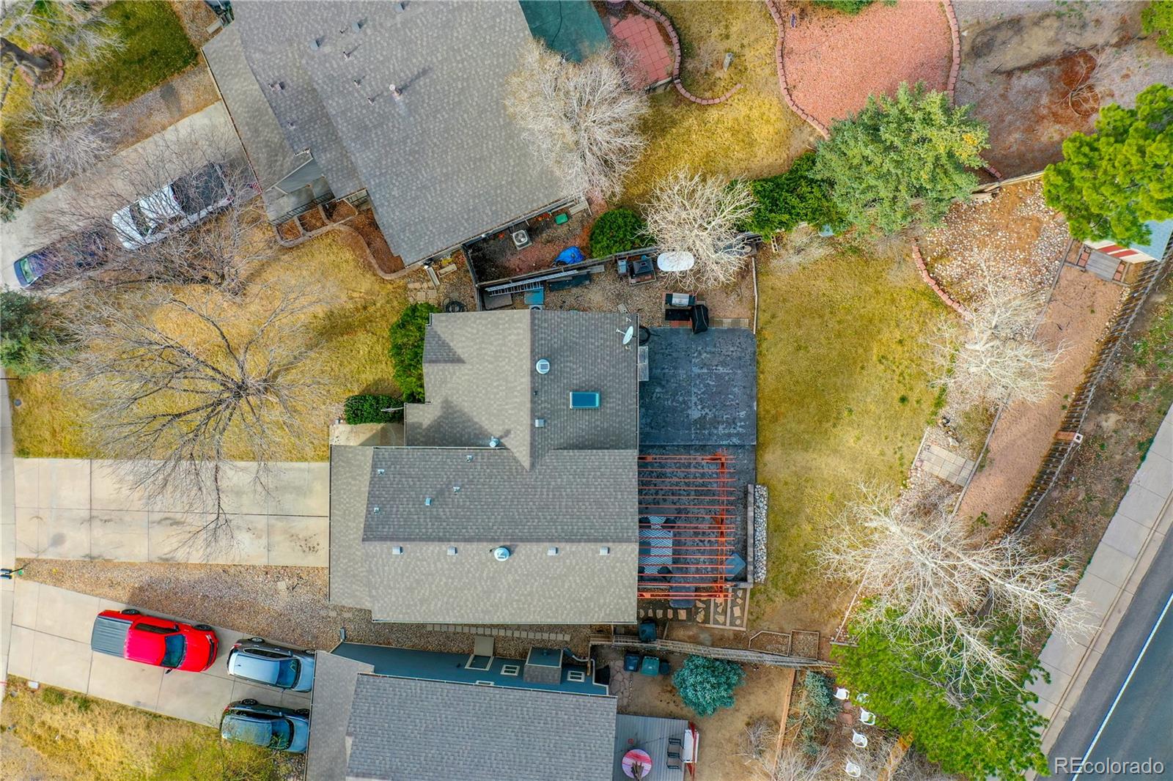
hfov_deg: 65.5
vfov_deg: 46.4
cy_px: 390
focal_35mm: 28
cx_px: 586
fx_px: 912
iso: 100
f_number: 4.5
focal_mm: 10.26
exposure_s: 1/200
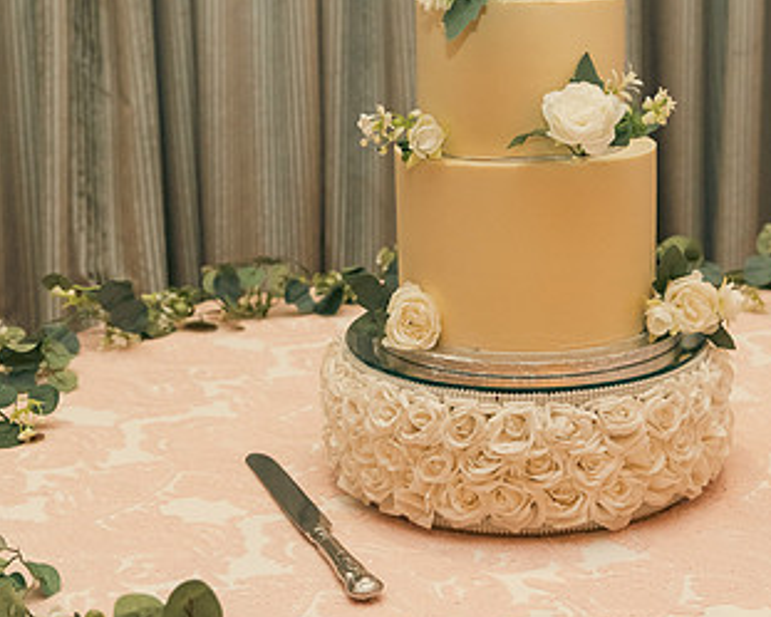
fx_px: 1438
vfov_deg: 24.0
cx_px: 555
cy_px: 177
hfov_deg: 29.6
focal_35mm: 63
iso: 2500
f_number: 3.5
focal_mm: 36
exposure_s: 1/160
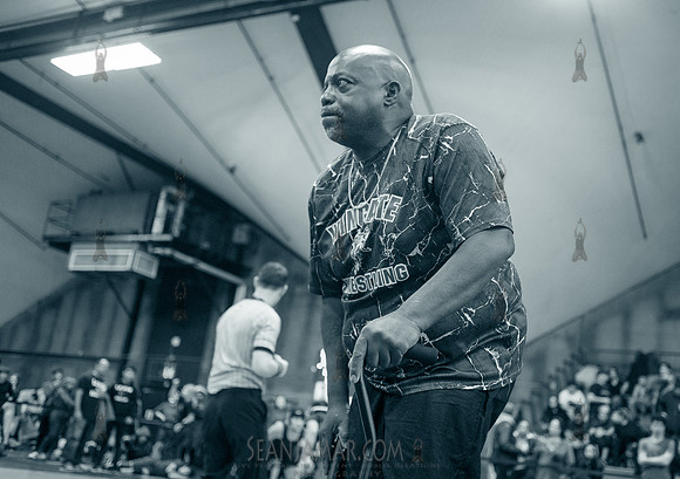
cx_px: 391
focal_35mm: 40
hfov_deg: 48.0
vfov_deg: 35.0
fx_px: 760
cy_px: 242
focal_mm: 35
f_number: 3.2
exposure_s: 1/250
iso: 4000
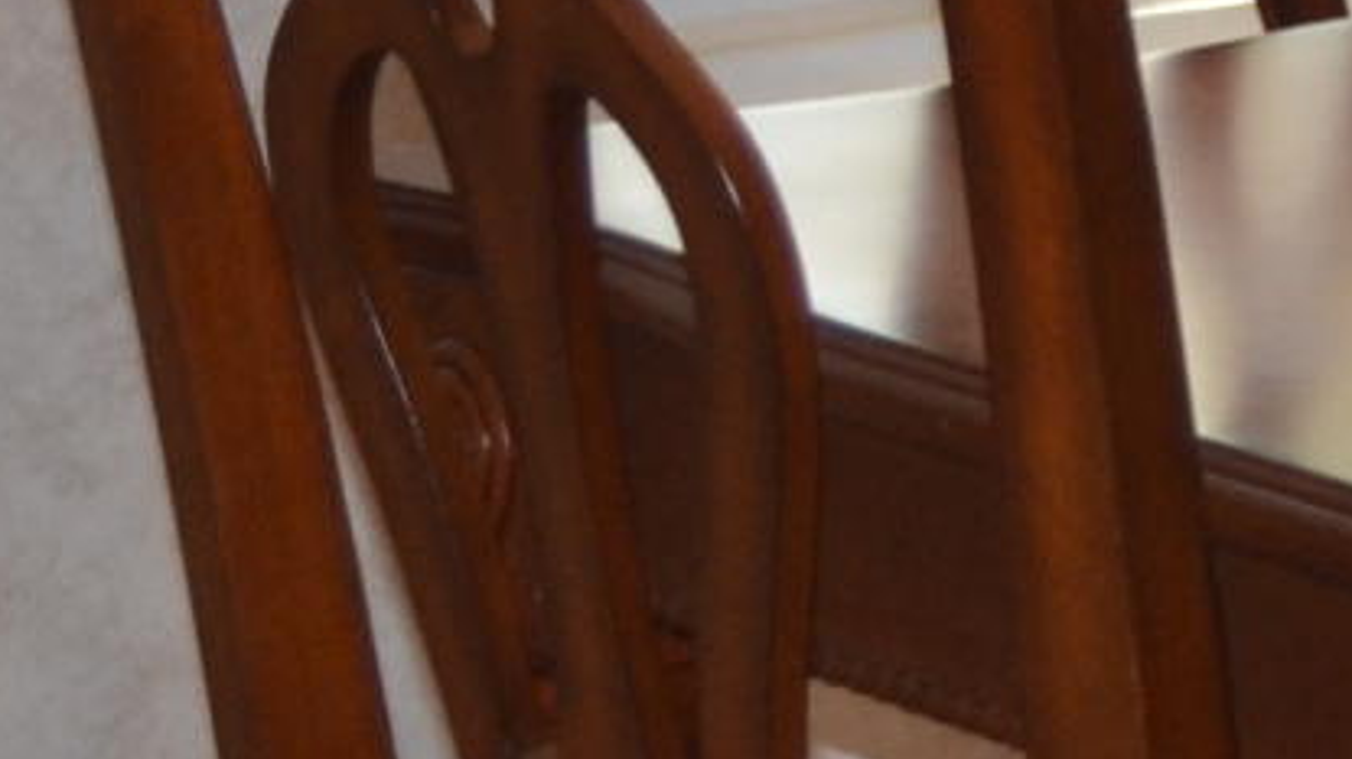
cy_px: -954
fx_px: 11818
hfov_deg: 6.4
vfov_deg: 3.6
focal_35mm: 330
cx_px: 2655
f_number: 4.5
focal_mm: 29
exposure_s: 1/100
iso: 400
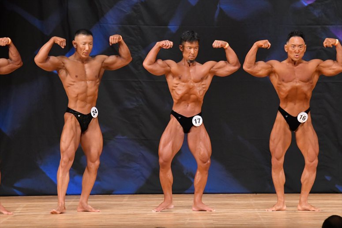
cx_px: 171
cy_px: 114
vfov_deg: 5.1
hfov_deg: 7.6
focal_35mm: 270
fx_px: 2564
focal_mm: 180
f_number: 5.6
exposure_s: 1/400
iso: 5600
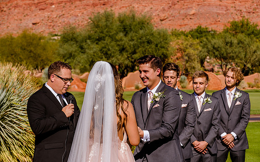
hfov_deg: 18.4
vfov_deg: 11.6
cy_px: 82
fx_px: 801
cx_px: 130
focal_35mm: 113
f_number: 9
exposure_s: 1/800
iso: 200
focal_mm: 110
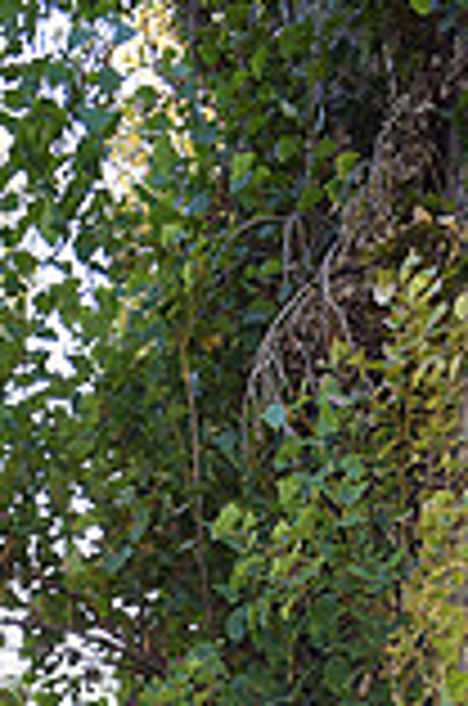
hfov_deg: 14.6
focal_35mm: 90
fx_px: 1771
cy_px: 953
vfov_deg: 20.4
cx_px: -99
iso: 125
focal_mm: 21
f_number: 5
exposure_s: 1/100
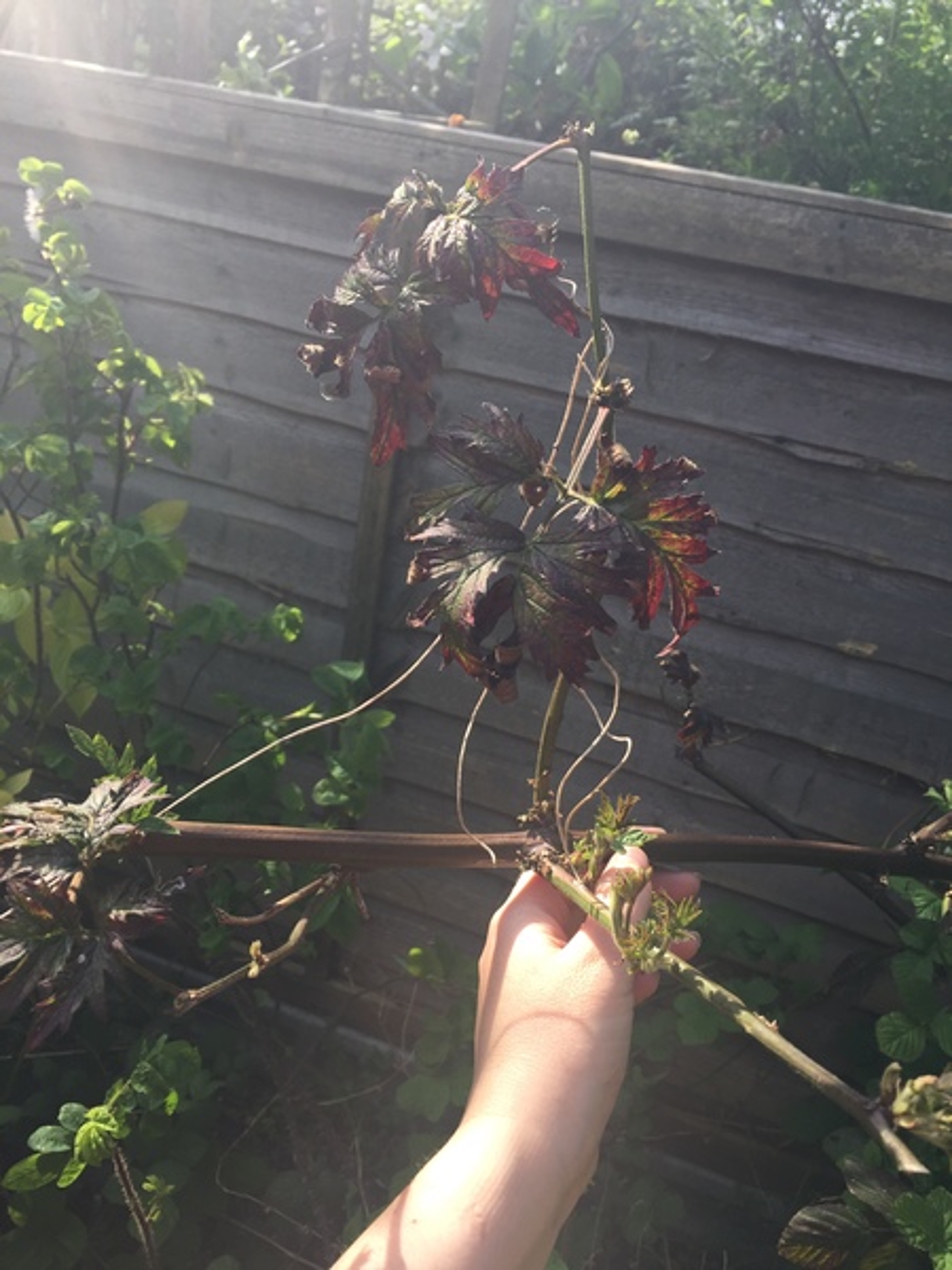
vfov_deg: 61.7
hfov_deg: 48.2
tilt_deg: -23.4
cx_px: 476
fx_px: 1063
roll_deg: -9.1
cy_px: 635
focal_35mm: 29
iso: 32
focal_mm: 4.15
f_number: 2.2
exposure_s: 1/416
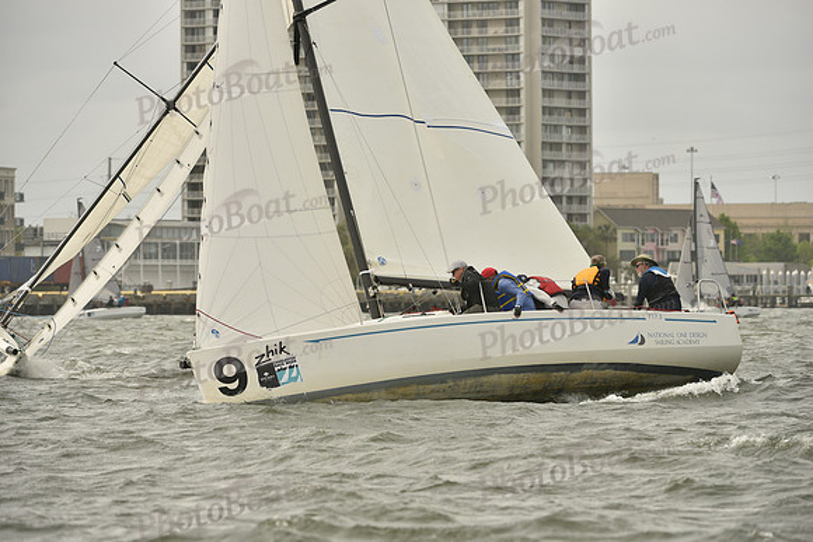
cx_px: 406
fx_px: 5647
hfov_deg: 8.2
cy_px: 271
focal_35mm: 250
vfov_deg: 5.5
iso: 320
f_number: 6.3
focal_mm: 250
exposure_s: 1/1250
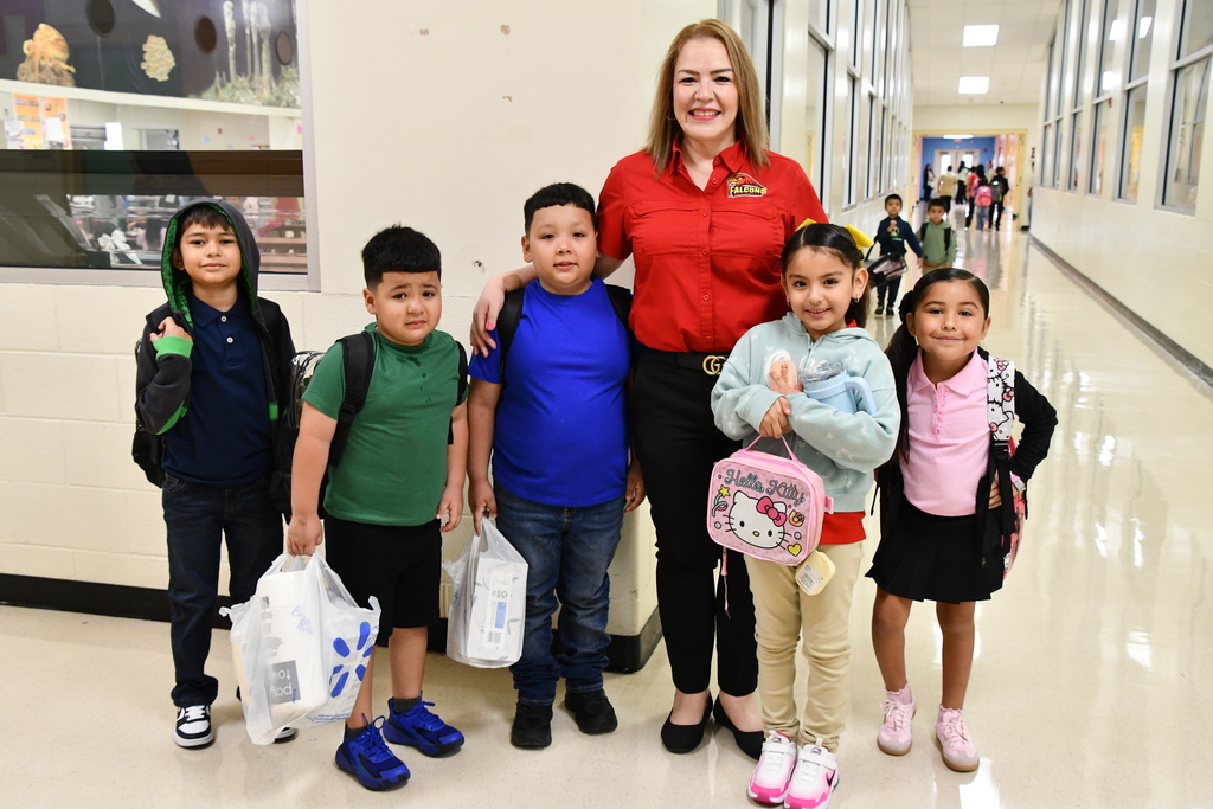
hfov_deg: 53.1
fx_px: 1213
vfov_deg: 36.9
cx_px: 606
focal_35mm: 36
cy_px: 404
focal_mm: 24
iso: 1600
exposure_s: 1/100
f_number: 5
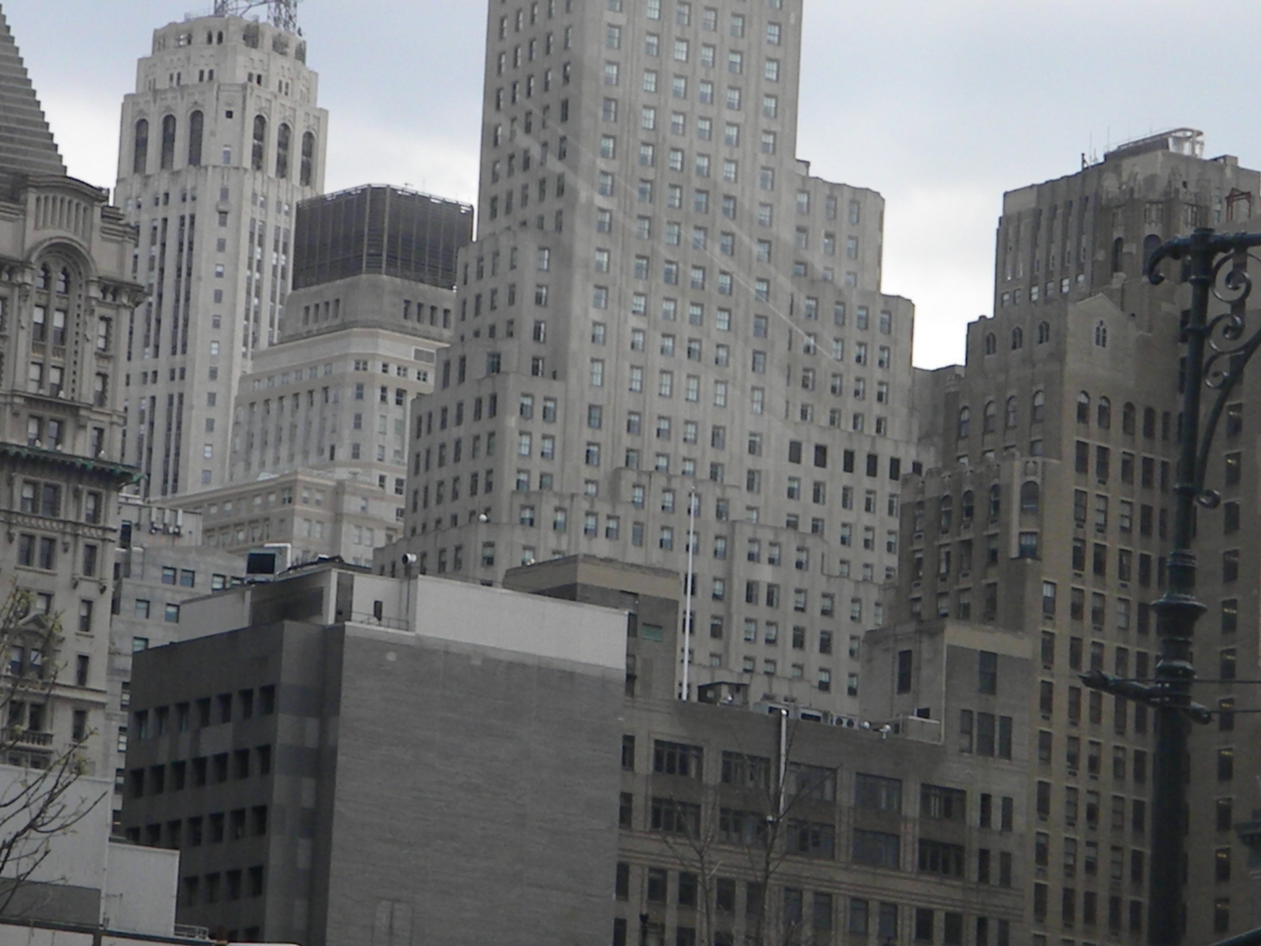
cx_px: 630
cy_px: 473
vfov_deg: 10.1
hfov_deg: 13.4
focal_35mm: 147
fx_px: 5355
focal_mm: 26.8
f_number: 5
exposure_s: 1/479
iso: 720
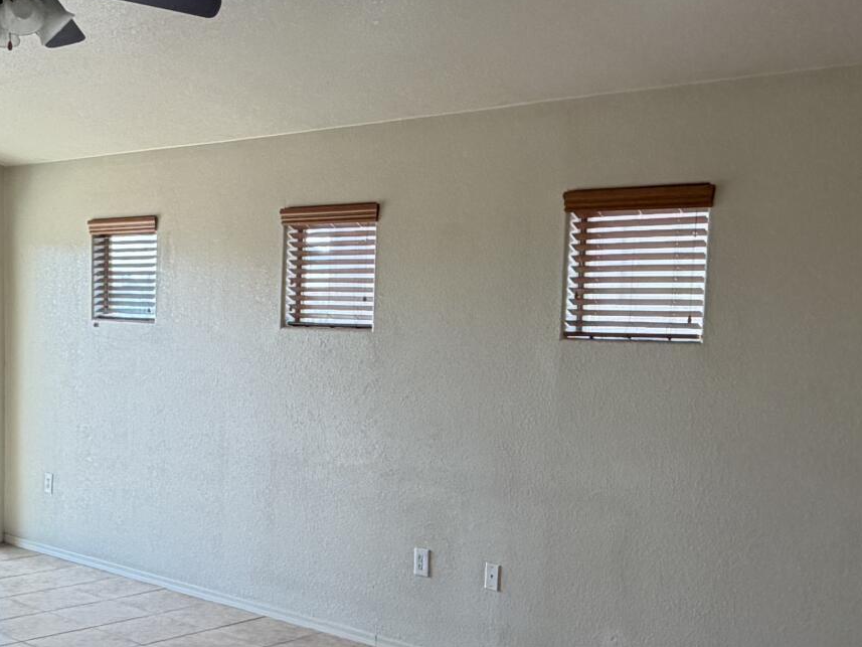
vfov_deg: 29.5
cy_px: 429
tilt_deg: -5.3
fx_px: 1220
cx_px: 298
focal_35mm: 49
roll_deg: -1.3
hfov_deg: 38.5
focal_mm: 2.22
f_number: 2.2
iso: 80
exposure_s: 1/121
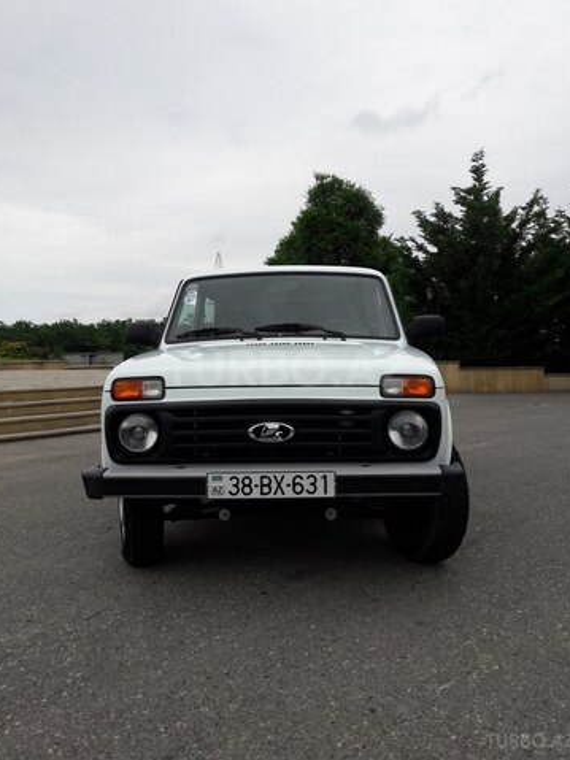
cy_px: 368
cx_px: 286
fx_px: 637
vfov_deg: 61.7
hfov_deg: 48.2
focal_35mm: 29
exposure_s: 1/1005
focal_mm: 3.7
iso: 40
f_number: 1.9
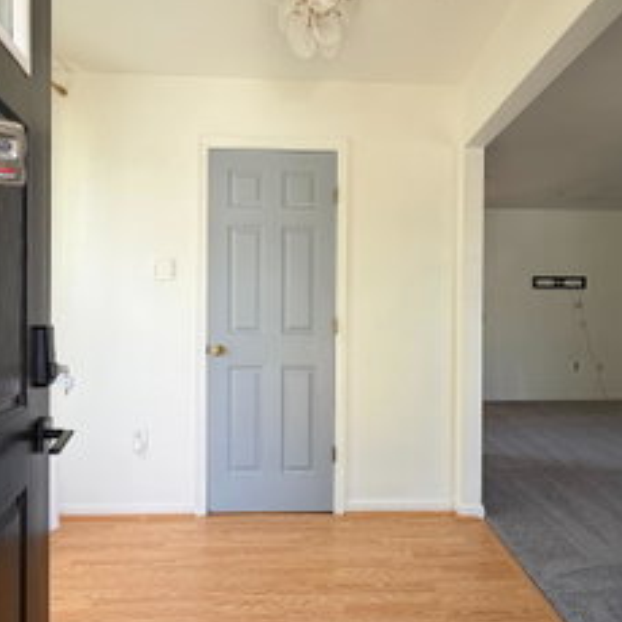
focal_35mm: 23
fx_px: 468
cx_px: 342
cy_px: 308
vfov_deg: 67.3
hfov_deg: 67.1
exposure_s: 1/121
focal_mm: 2.22
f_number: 2.2
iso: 100
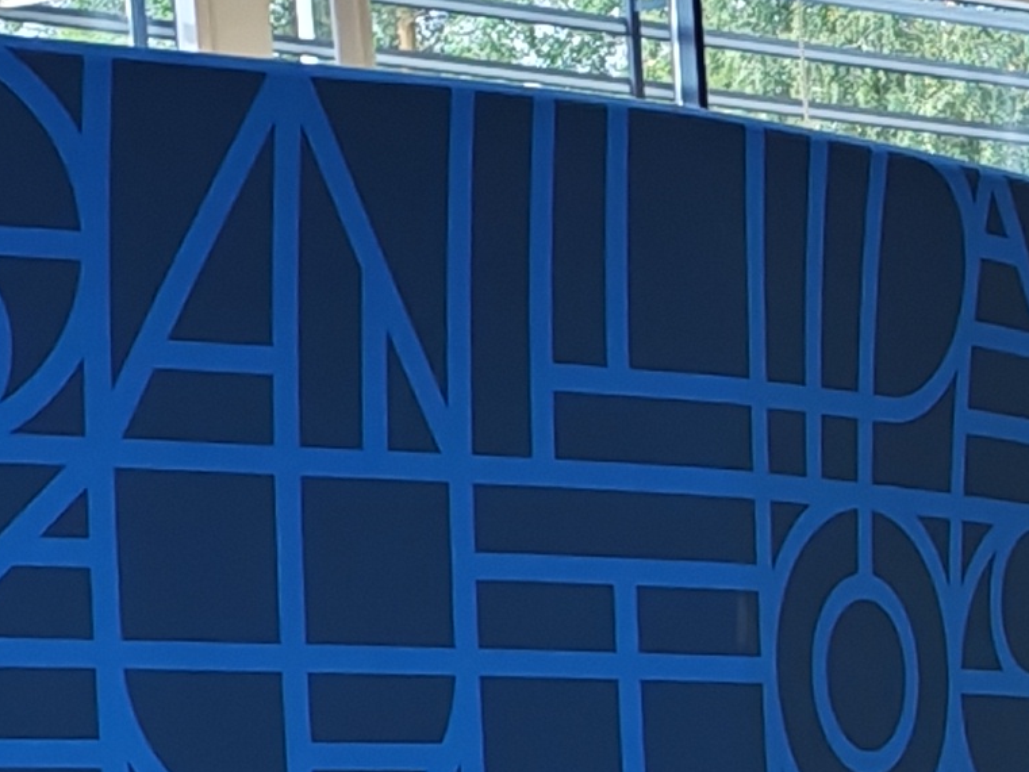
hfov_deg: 10.0
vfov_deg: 7.6
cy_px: 1752
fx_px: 5441
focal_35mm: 183
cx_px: 2103
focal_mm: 6.12
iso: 178
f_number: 1.9
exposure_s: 1/100
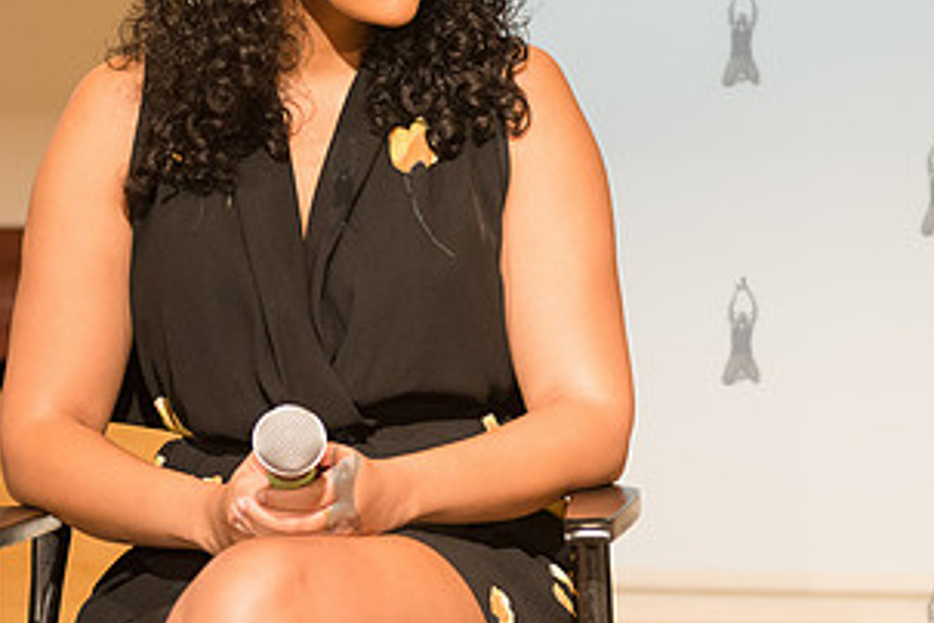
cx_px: 342
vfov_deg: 9.0
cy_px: 180
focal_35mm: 153
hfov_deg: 13.4
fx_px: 3969
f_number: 4
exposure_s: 1/200
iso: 2500
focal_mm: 80
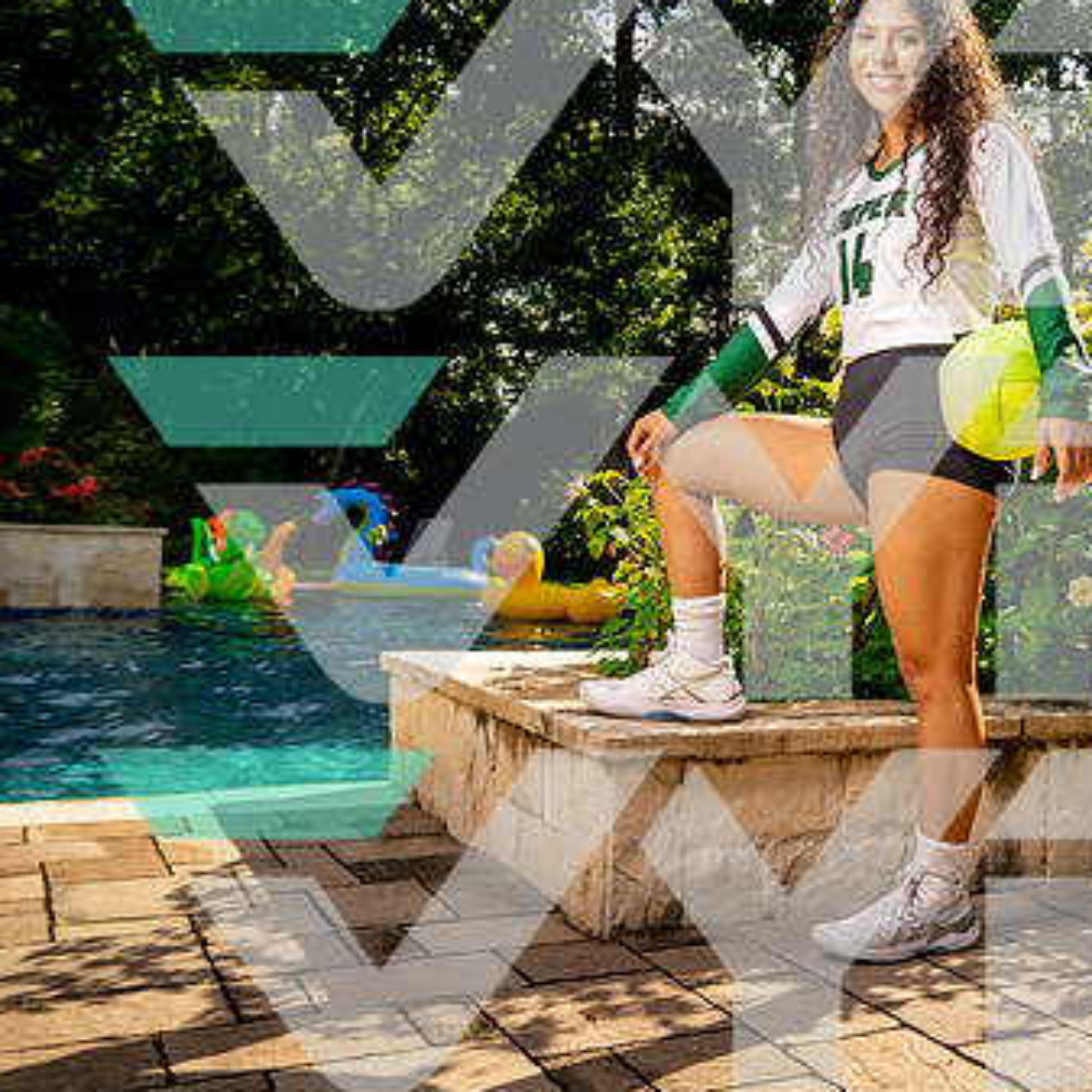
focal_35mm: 41
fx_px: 1463
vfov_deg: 40.9
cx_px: 933
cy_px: 530
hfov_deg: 38.7
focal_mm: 28
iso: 125
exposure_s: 1/320
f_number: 5.6
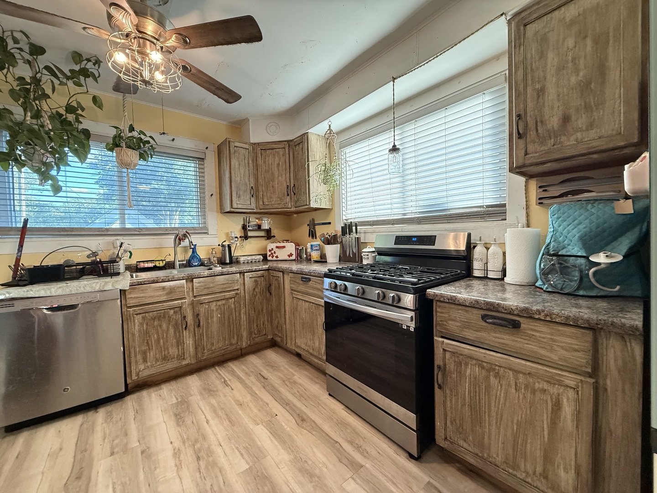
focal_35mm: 14
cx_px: 328
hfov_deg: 102.1
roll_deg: +1.3
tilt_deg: -2.7
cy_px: 246
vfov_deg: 85.7
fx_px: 266
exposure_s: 1/120
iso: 640
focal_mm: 2.22
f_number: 2.2
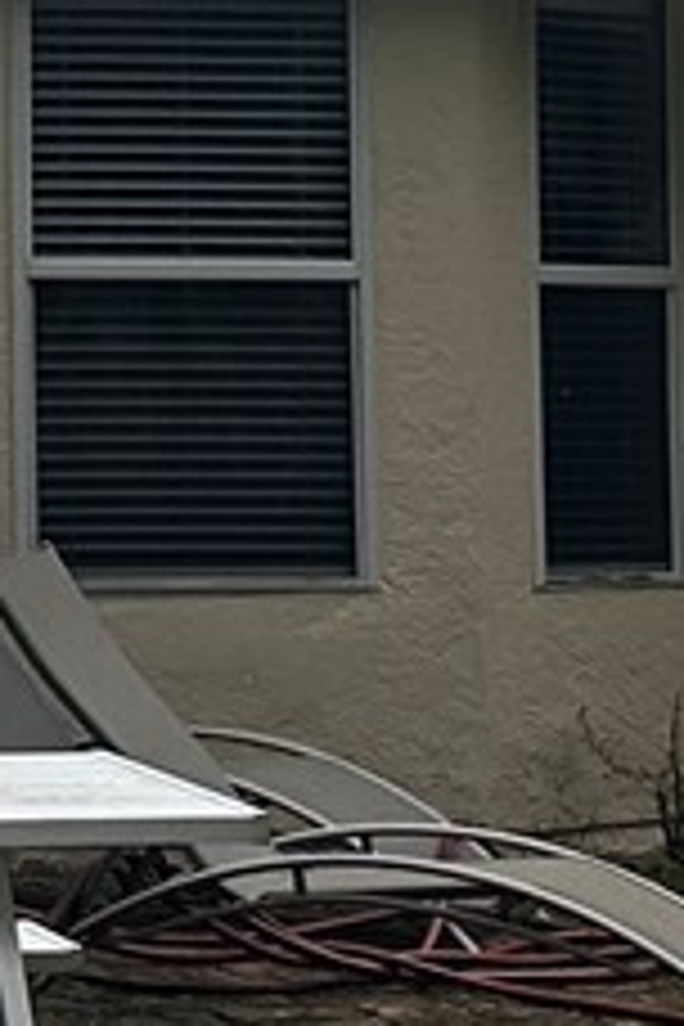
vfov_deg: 11.6
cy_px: -117
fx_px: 4987
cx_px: -558
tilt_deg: +4.4
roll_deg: -0.3
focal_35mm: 175
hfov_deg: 7.6
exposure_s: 1/2525
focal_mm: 6.86
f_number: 1.78
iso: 80
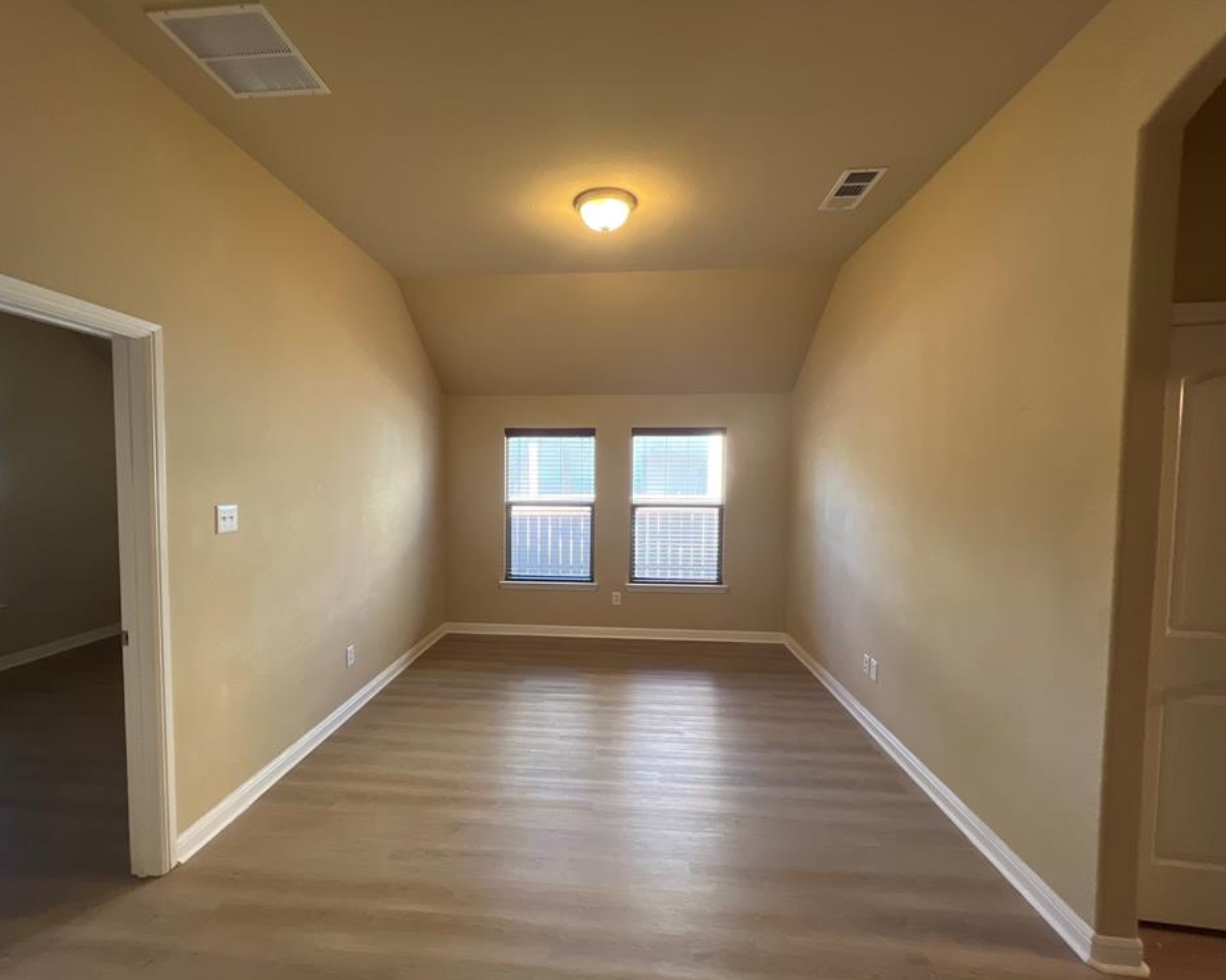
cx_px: 579
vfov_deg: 87.9
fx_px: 508
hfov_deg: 100.6
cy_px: 501
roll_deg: -0.7
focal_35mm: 14
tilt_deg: -3.2
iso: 160
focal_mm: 1.57
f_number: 1.8
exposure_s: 1/60
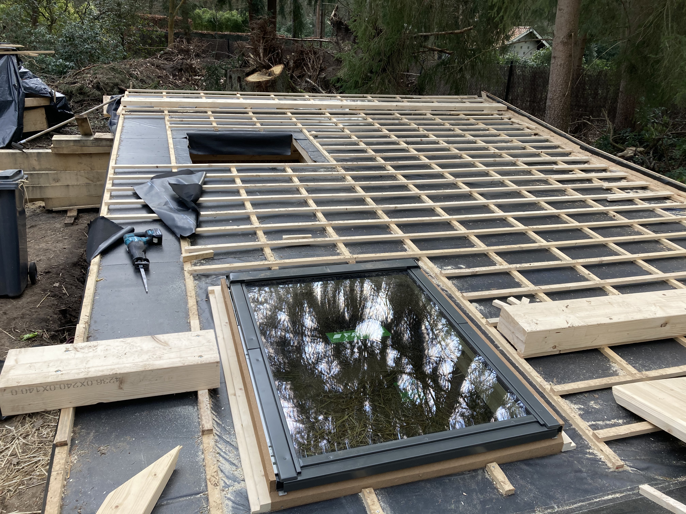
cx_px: 343
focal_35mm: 28
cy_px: 257
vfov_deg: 49.7
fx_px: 555
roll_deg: -2.1
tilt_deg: -19.3
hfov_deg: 63.4
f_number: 1.8
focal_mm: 3.99
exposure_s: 1/417
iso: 20
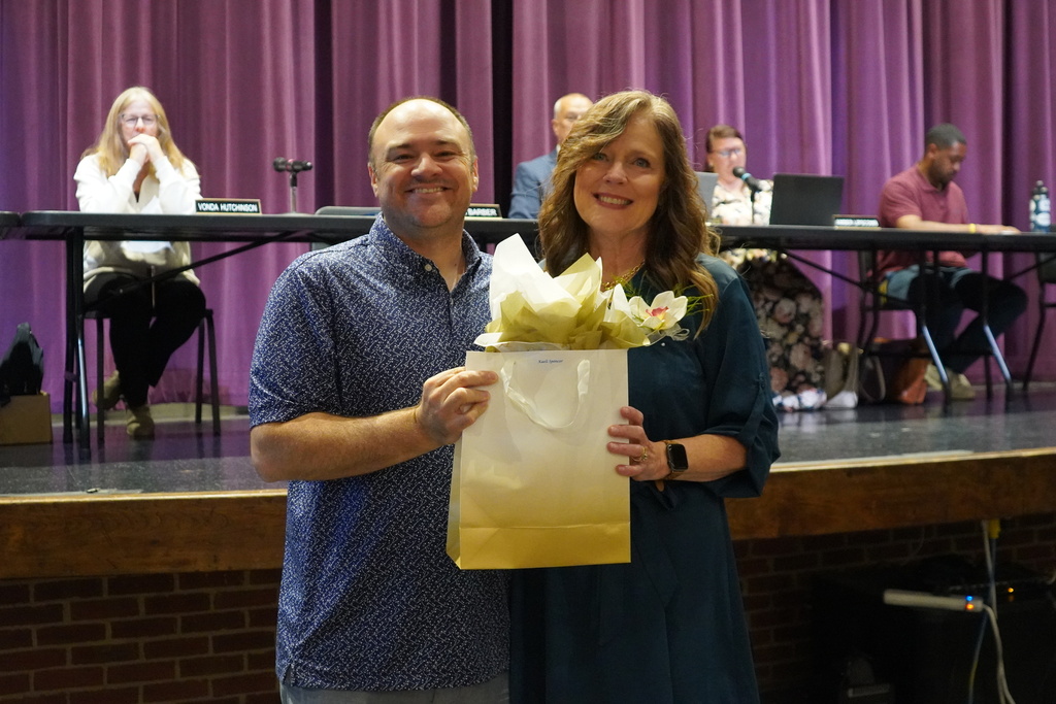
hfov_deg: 46.4
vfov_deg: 31.9
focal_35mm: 42
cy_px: 352
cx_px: 528
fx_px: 1232
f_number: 3.5
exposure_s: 1/125
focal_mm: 28
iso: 6400
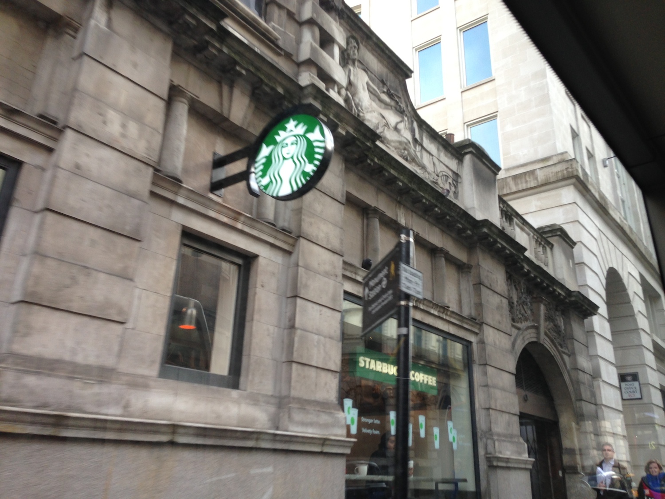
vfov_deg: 42.9
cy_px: 250
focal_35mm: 33
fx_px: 634
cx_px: 332
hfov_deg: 55.4
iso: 50
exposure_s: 1/120
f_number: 2.4
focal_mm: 4.13
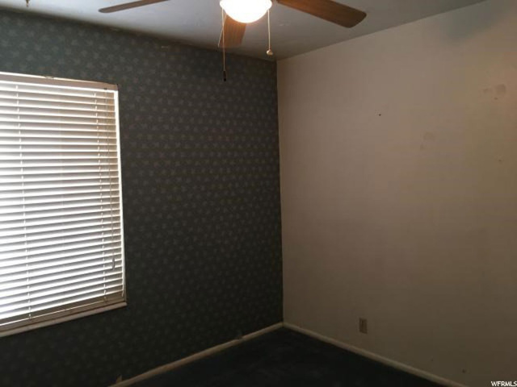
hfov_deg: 61.7
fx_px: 433
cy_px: 194
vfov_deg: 48.2
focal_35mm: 29
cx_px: 258
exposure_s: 1/30
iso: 100
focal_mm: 4.15
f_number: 2.2
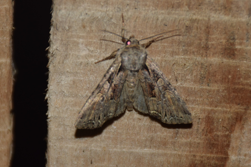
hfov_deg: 9.8
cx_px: 126
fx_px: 1464
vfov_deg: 6.5
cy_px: 84
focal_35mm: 210
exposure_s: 1/60
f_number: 6.3
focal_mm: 140
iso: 100
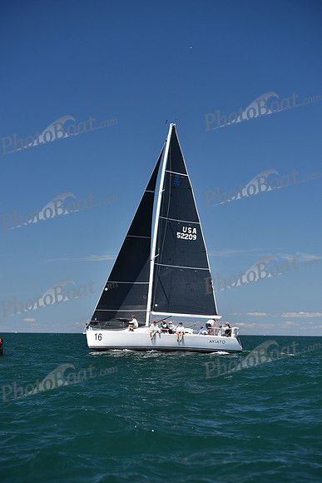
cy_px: 242
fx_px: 1234
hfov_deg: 14.9
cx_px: 161
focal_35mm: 92
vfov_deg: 22.1
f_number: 4.5
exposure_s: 1/800
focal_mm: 92
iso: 250
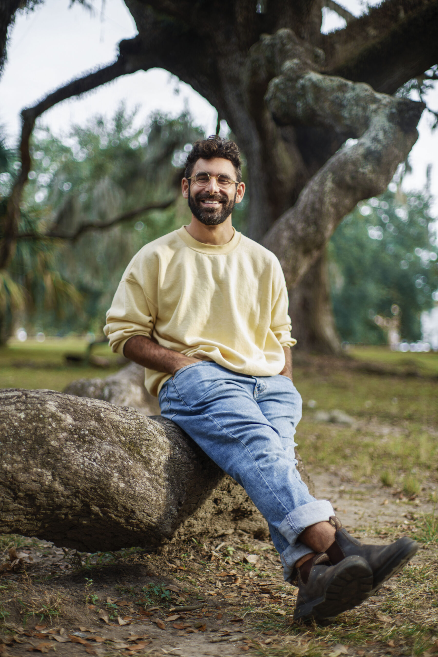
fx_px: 912
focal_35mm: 50
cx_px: 219
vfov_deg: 39.6
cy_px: 328
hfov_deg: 27.0
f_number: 1.4
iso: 50
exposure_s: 1/500
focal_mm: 50
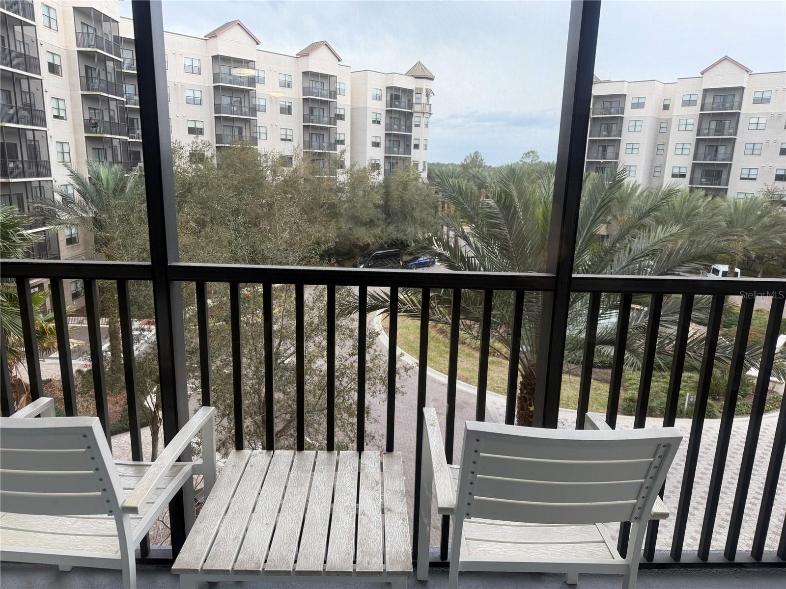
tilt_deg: -13.1
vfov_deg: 56.8
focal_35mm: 24
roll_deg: -1.9
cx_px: 393
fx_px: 545
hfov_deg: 71.6
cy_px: 294
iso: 80
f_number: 1.78
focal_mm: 6.76
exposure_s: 1/135
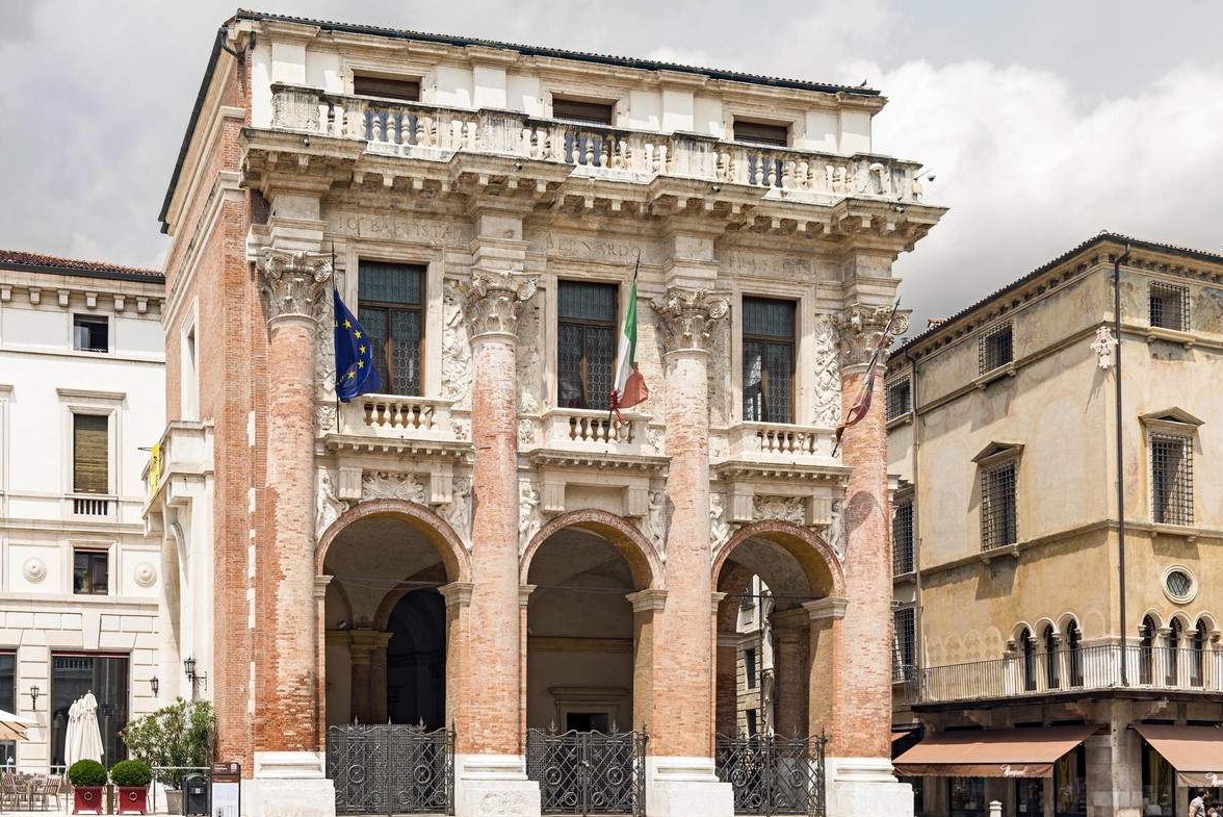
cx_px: 582
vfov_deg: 34.2
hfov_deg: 49.5
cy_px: 433
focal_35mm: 39
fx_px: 1325
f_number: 6.3
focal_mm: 34
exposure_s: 1/400
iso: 100
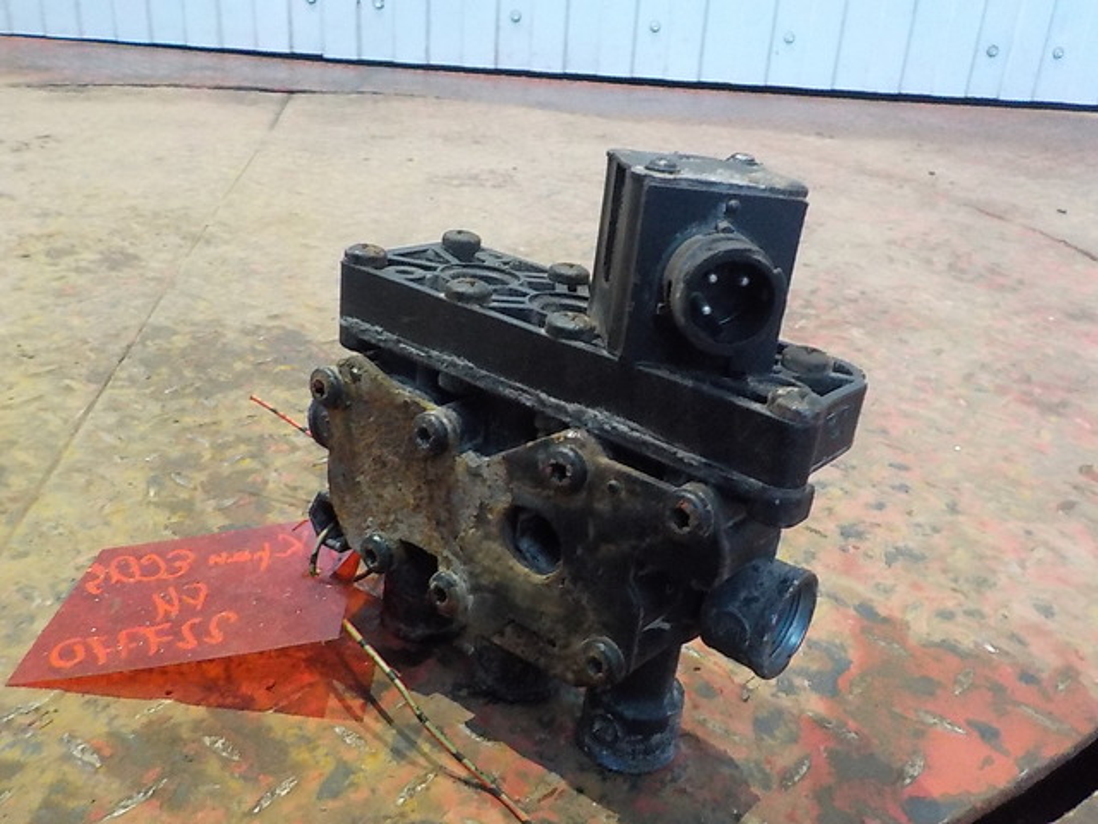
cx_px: 549
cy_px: 412
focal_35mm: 30
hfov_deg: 60.0
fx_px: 952
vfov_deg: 46.8
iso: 800
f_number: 3.3
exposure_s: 1/10
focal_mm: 4.1
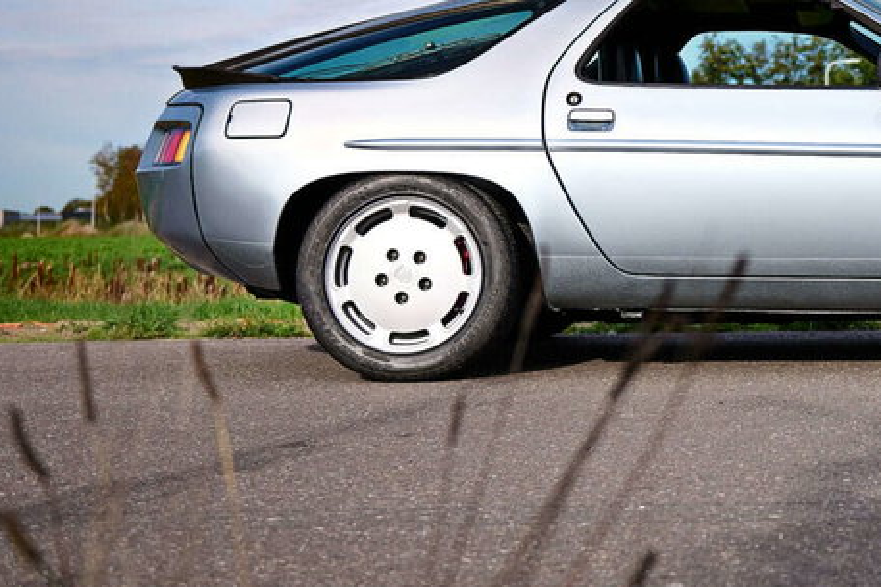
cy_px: 132
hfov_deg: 25.7
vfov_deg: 17.8
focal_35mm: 76
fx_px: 1859
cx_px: 818
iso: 320
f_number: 2.8
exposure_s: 1/5000
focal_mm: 34
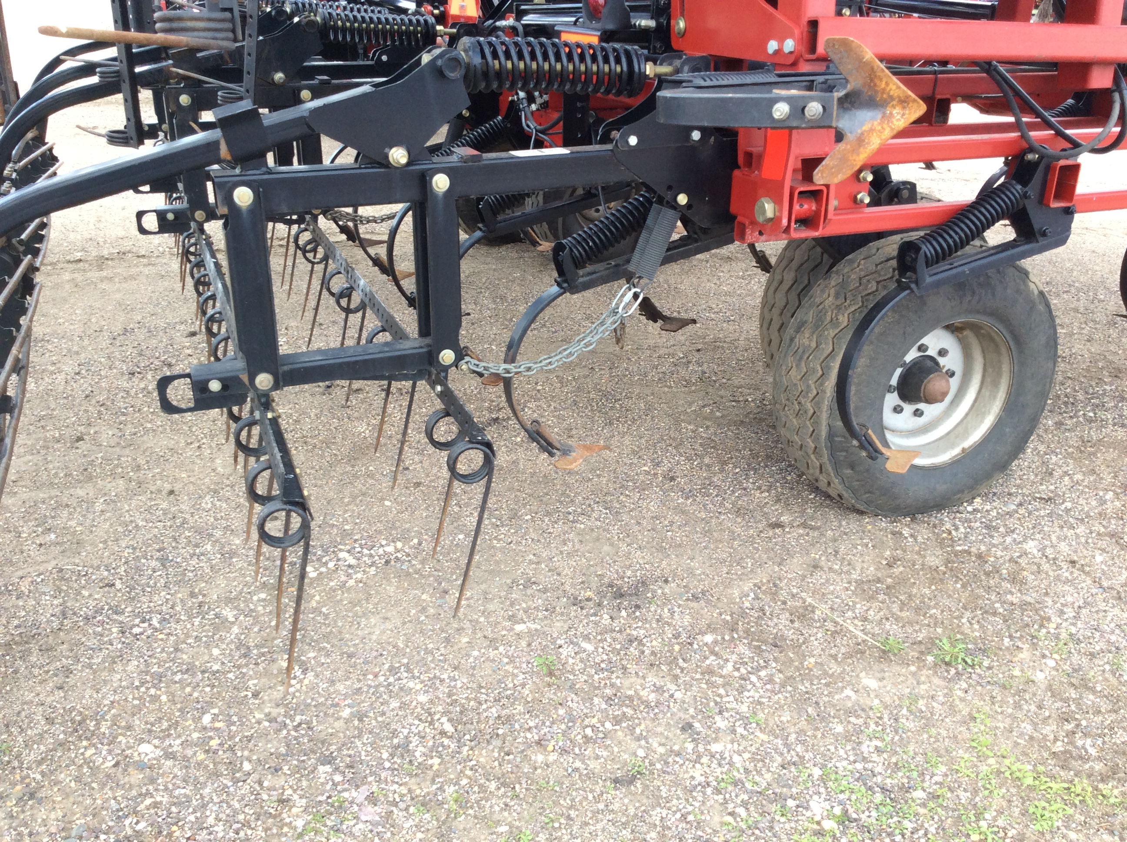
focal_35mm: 32
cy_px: 421
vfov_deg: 44.1
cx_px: 564
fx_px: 1040
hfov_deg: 56.9
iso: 32
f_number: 2.4
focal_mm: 3.3
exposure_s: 1/189
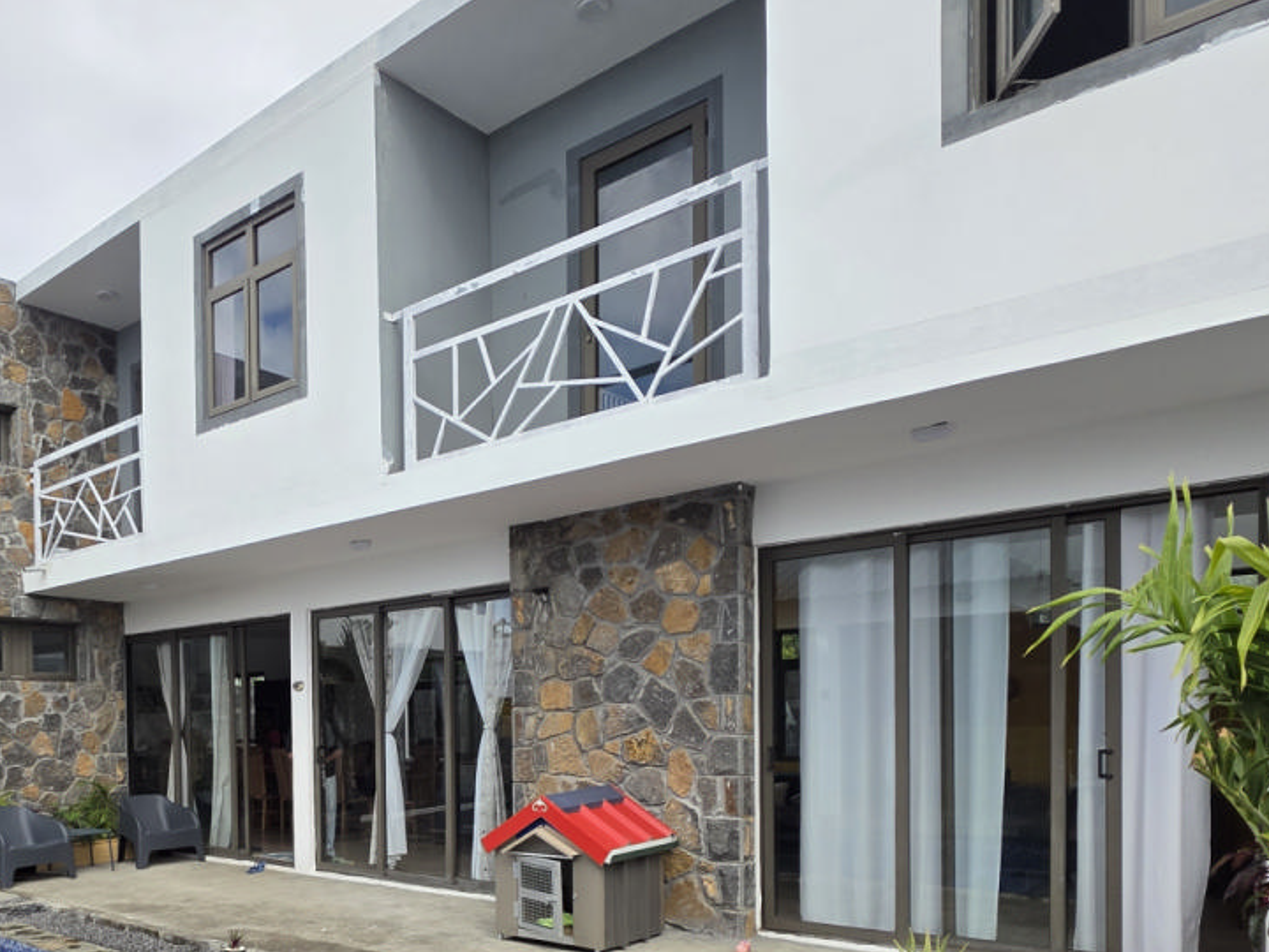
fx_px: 953
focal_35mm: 26
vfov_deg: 49.8
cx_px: 349
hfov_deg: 64.1
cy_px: 765
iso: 40
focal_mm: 2.2
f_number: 1.9
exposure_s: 1/854
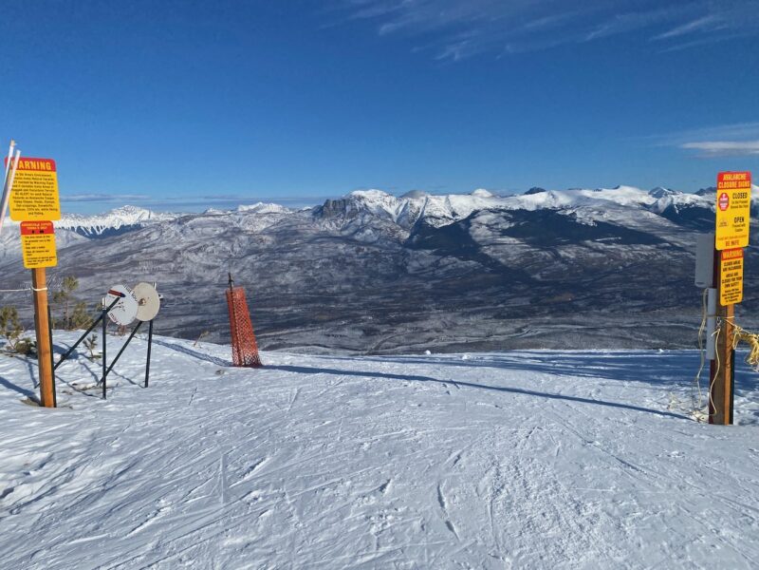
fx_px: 570
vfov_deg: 53.1
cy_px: 285
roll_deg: +2.1
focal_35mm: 26
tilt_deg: -7.8
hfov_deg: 67.3
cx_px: 380
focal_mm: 4.25
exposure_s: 1/6757
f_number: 1.8
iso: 32
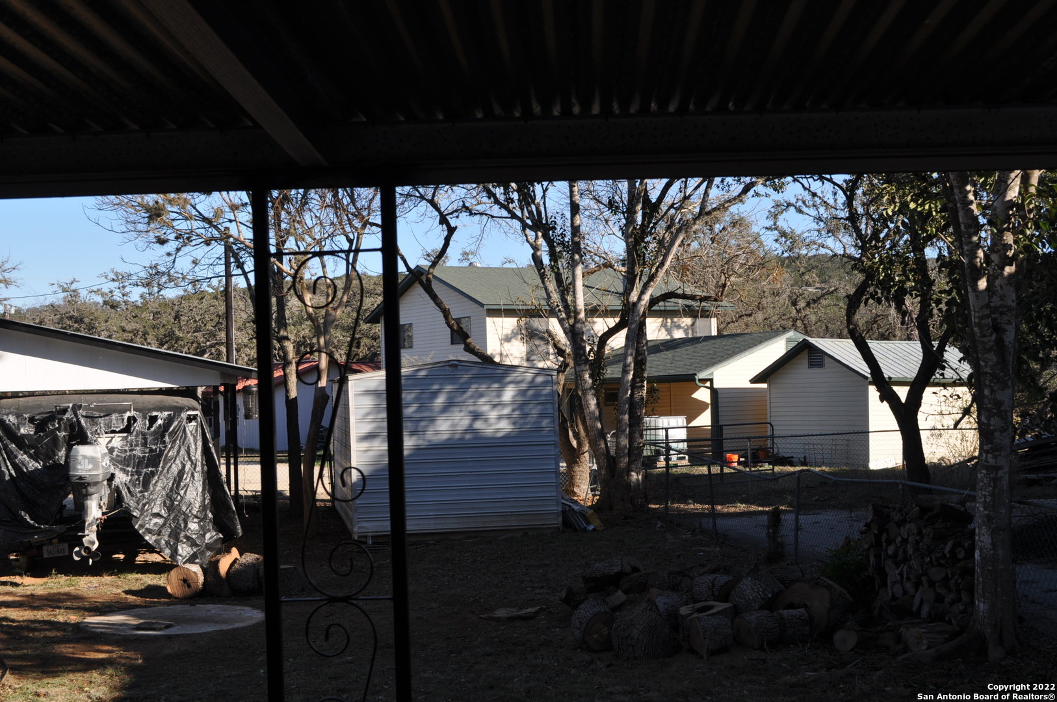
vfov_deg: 28.0
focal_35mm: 48
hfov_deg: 41.2
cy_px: 351
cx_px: 528
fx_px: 1408
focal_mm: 32
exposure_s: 1/250
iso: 200
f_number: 8
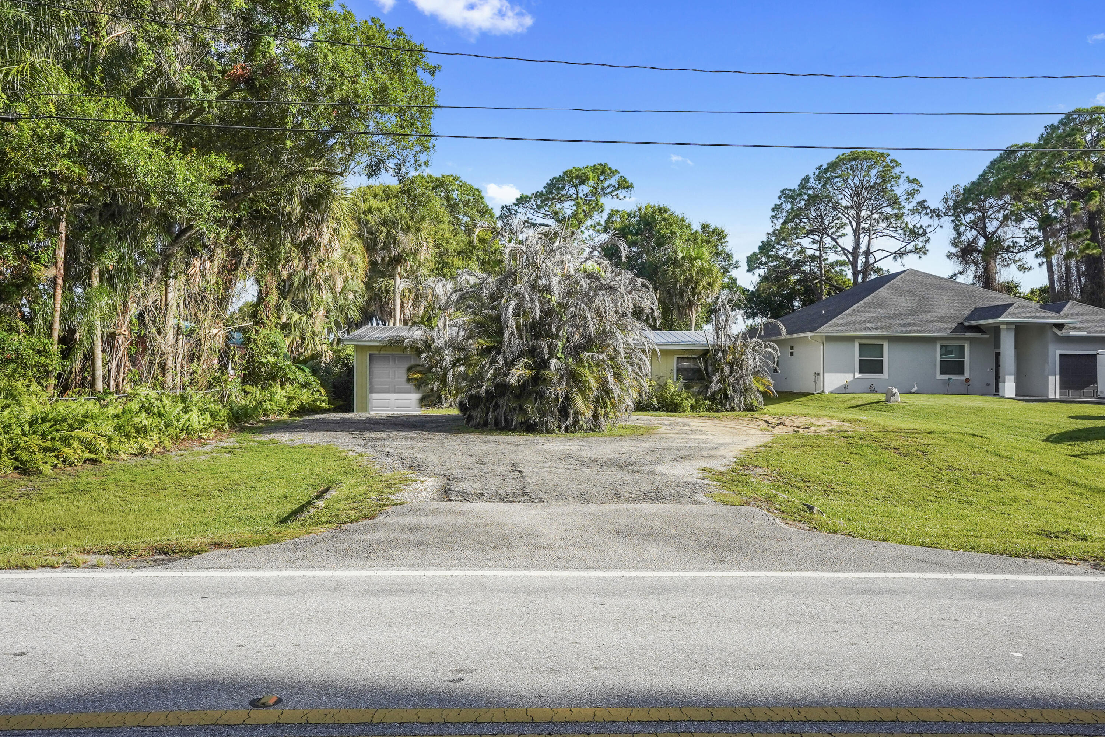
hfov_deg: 67.4
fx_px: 829
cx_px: 552
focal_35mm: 27
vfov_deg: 47.9
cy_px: 368
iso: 400
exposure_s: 1/640
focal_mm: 18
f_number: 9
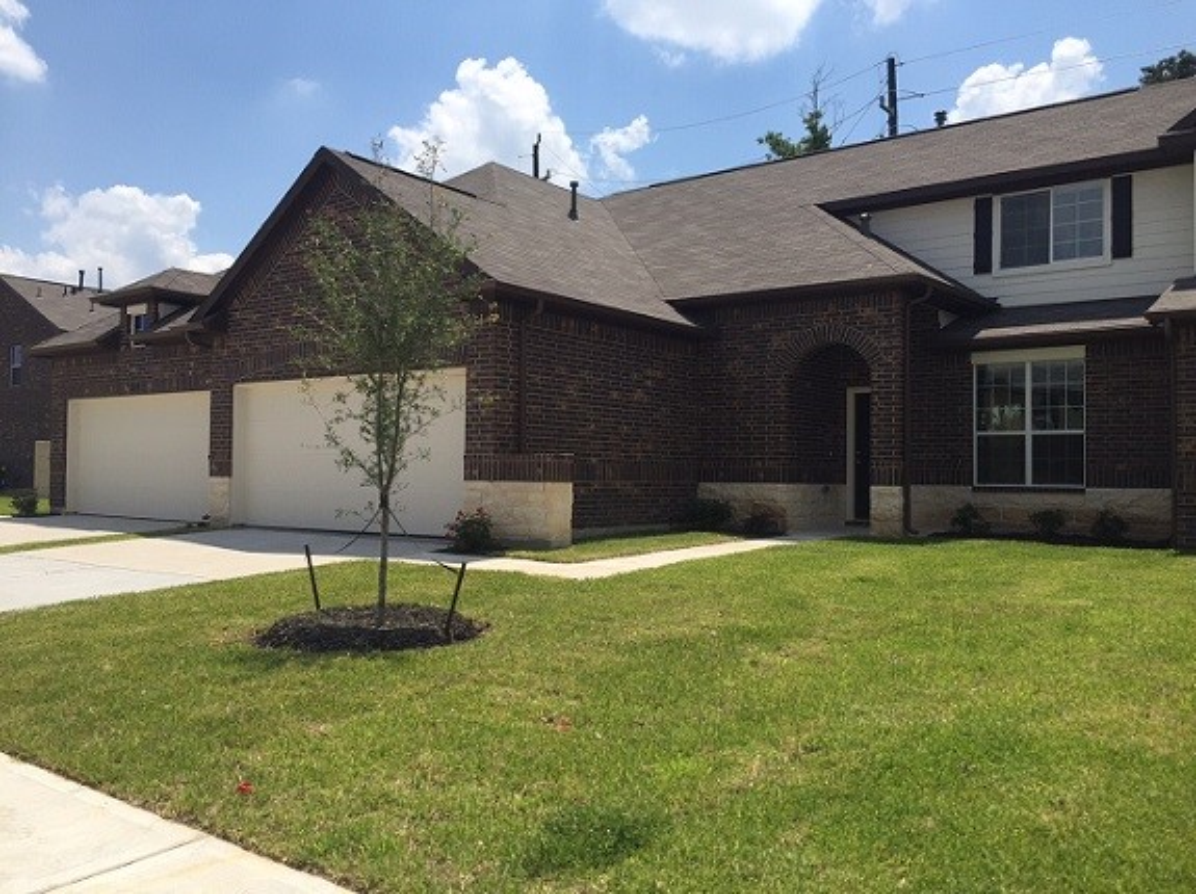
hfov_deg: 61.7
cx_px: 598
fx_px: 1001
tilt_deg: +0.4
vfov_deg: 48.1
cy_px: 447
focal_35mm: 29
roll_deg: -0.7
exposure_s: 1/2825
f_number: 2.2
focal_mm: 4.15
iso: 32
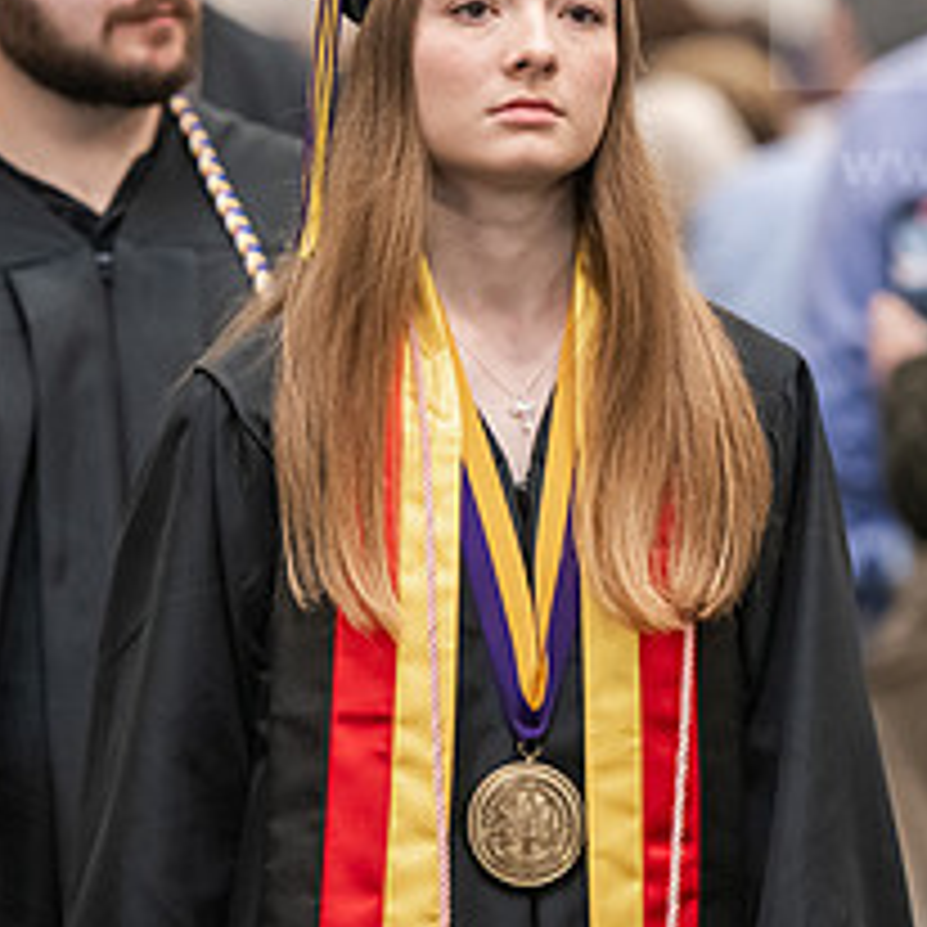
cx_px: 634
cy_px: 259
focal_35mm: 431
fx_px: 13058
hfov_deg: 4.1
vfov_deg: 4.1
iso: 2500
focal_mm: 180
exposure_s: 1/200
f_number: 3.2
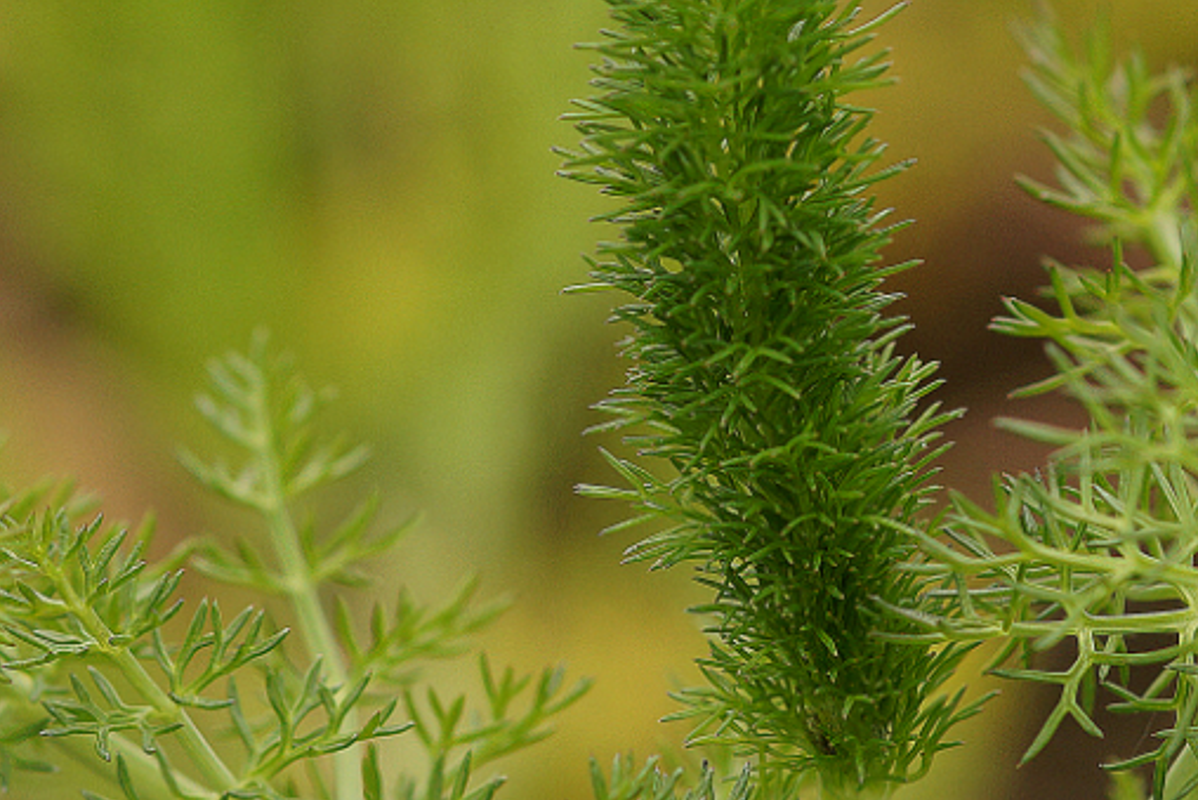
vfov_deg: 3.9
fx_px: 11783
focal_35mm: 354
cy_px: 399
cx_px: 790
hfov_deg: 5.8
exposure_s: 1/160
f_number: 4.5
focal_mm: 100
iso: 250
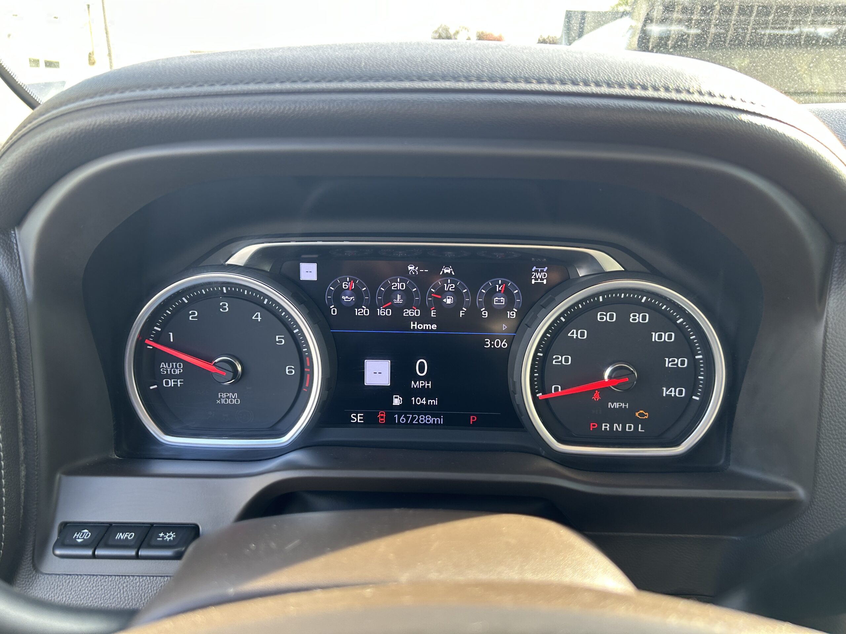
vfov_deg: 53.1
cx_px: 423
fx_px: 635
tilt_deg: -18.1
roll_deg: -0.9
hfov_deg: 67.3
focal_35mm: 26
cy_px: 317
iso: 64
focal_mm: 5.7
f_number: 1.5
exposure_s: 1/121
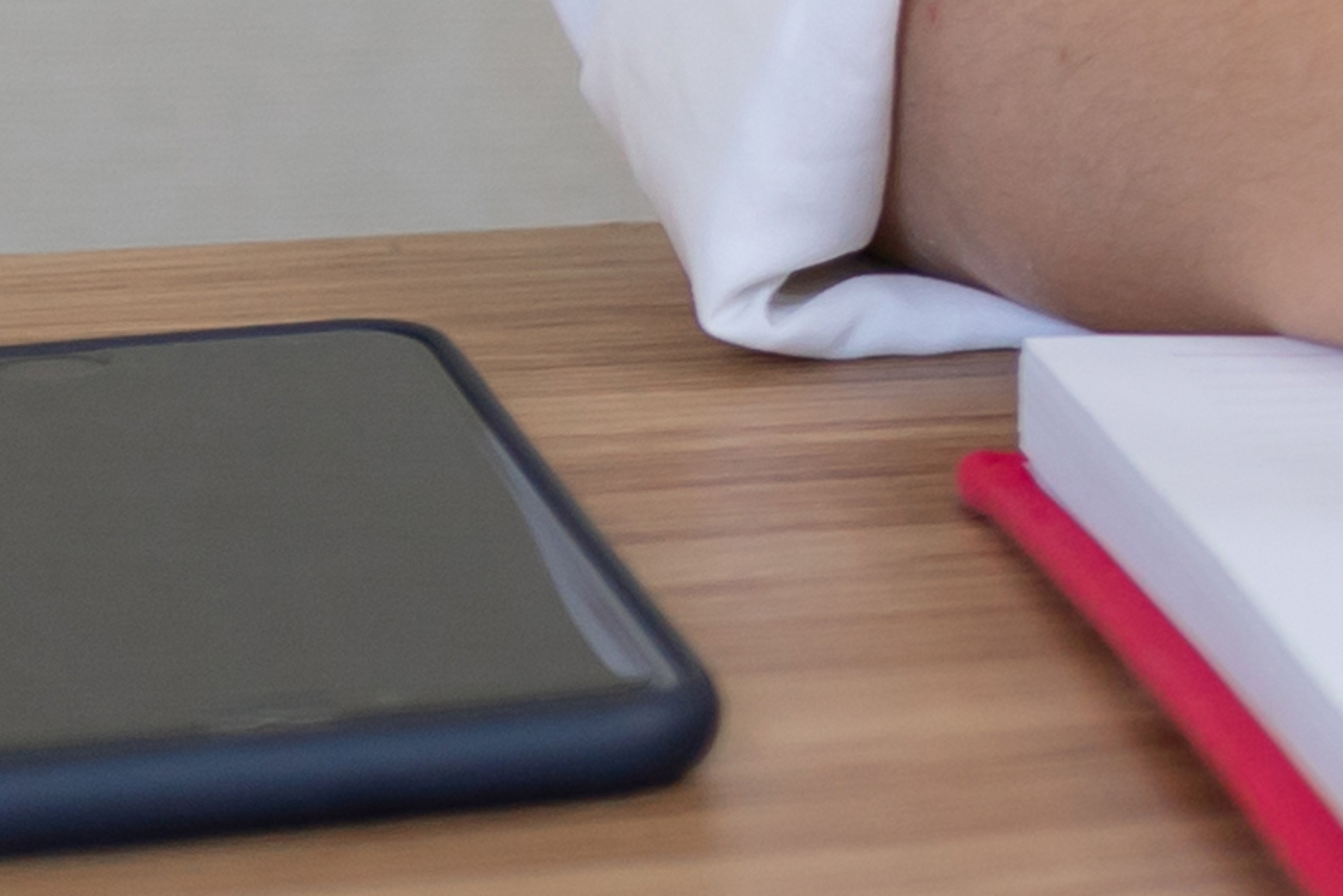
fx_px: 14327
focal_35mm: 384
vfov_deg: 3.5
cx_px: 4015
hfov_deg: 5.1
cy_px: -1919
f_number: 2.8
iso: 200
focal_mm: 50
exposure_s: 1/80
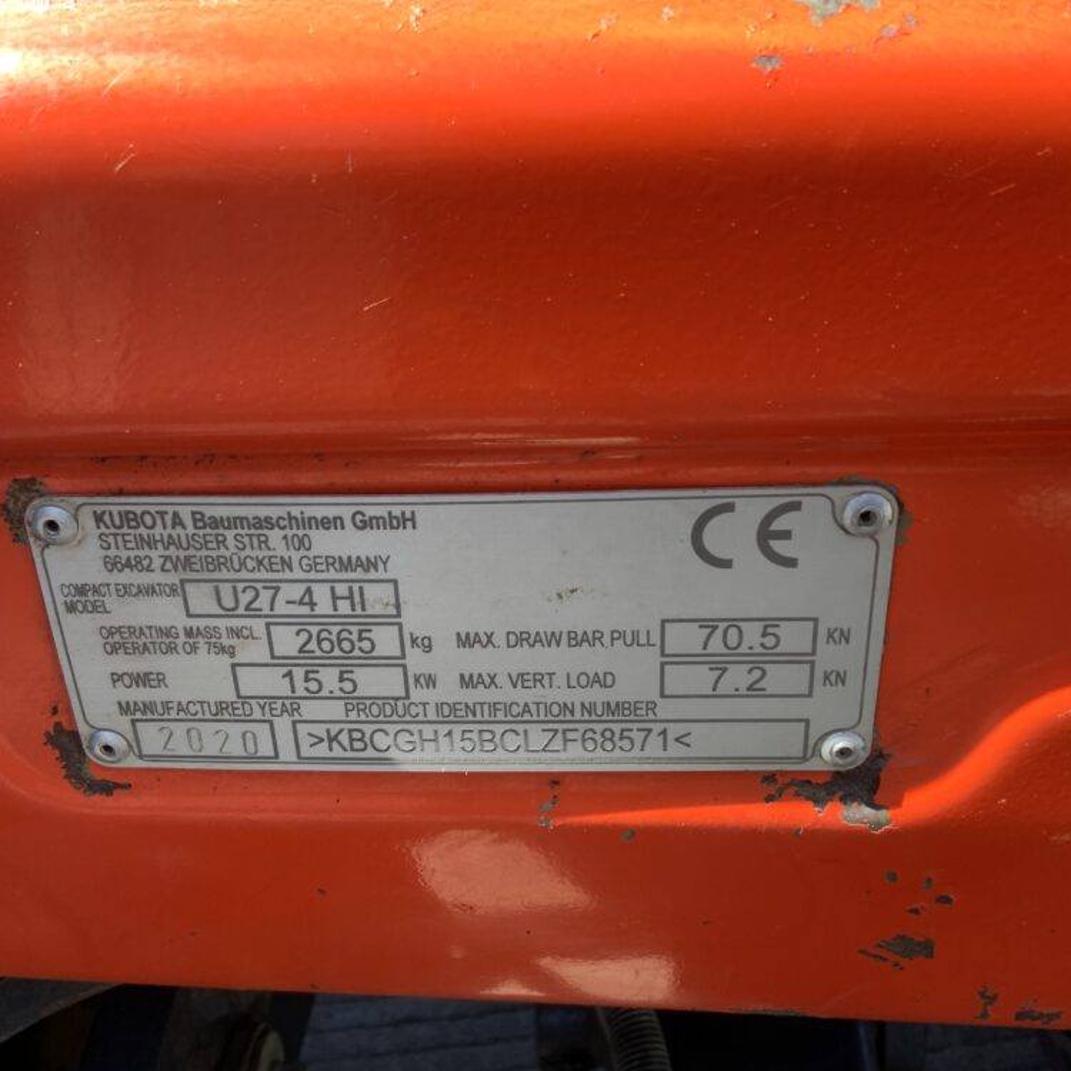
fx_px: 1225
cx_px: 514
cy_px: 526
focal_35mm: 35
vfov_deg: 47.2
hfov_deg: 47.2
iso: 16
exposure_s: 1/189
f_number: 1.8
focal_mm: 3
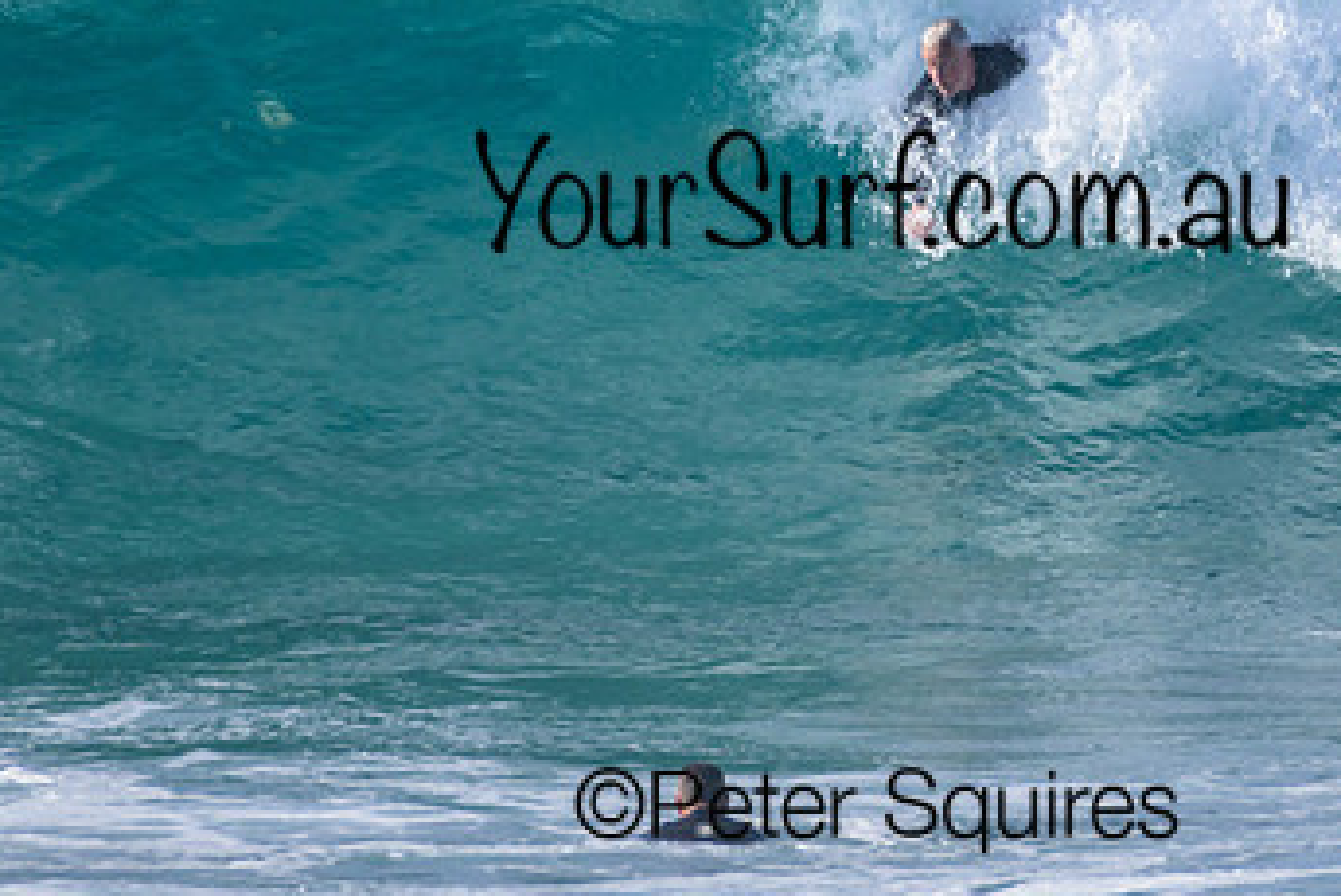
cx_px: 877
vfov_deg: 0.8
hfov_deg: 1.2
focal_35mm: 1685
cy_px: 158
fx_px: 62818
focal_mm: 1000
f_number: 11
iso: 1000
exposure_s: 1/2000
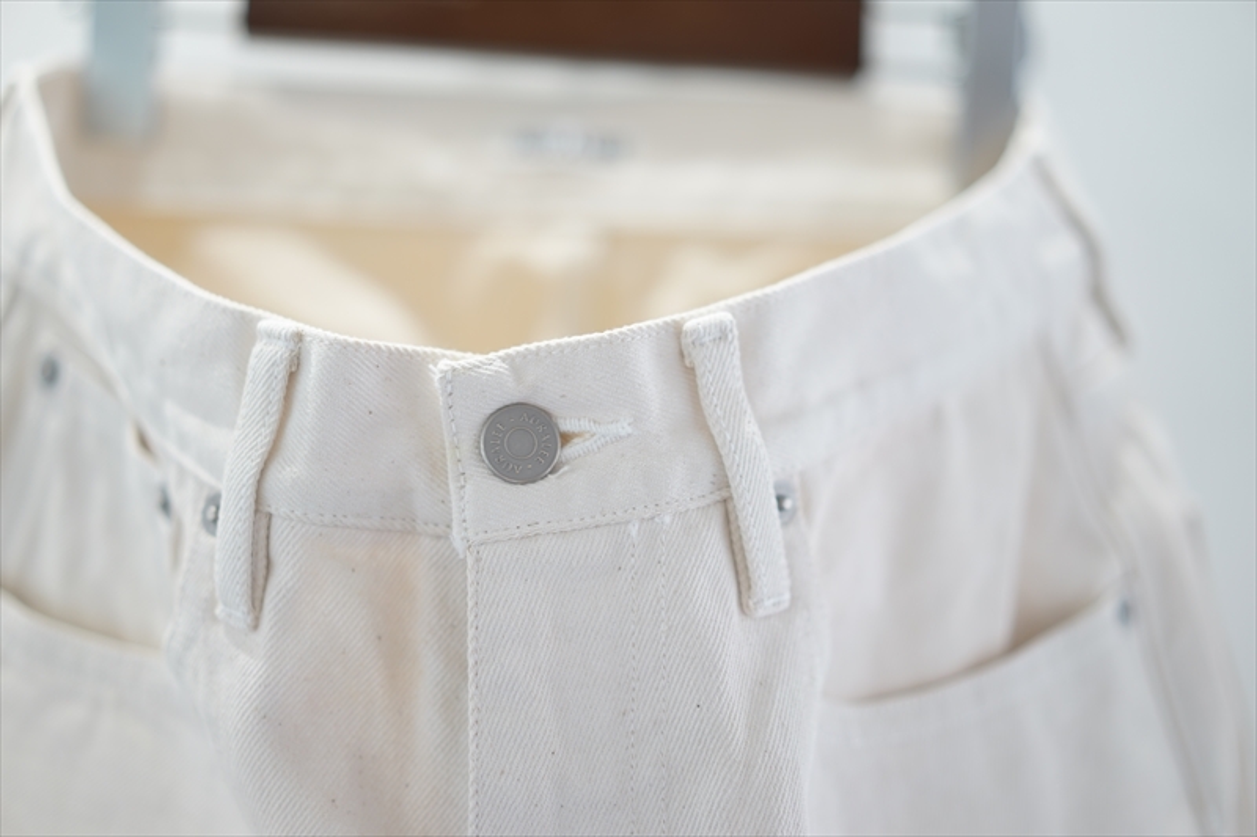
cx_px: 628
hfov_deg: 36.3
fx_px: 1920
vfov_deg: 24.6
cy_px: 418
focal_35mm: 55
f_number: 1.8
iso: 125
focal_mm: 55
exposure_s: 1/60
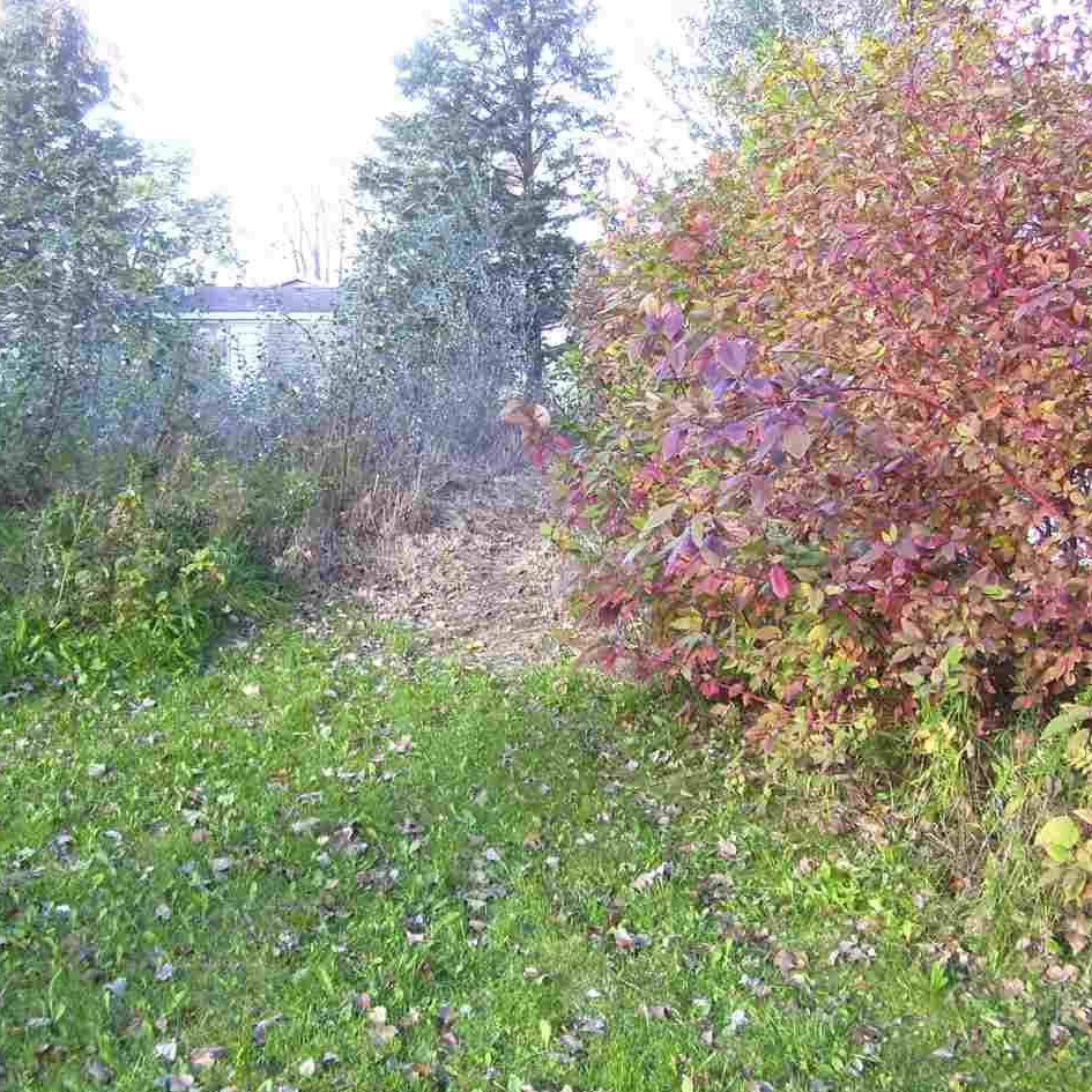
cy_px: 545
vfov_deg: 39.2
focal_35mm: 43
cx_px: 502
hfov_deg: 39.1
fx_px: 1535
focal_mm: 6
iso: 80
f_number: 2.7
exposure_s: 1/80
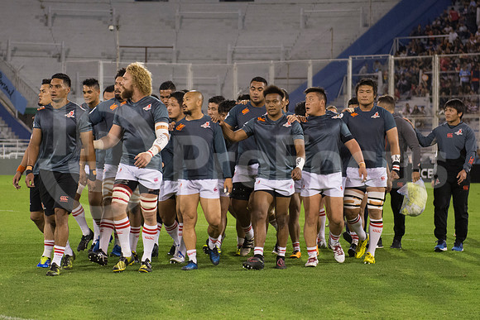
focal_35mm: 105
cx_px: 240
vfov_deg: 13.0
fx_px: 1400
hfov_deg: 19.5
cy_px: 160
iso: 1600
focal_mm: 70
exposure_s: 1/640
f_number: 2.8
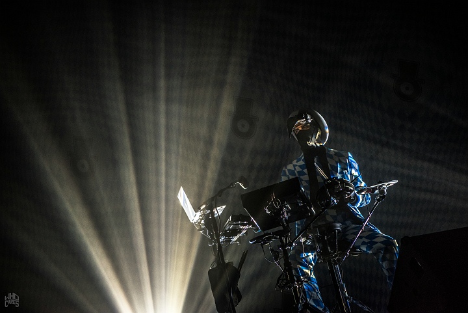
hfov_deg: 28.8
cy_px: 156
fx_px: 911
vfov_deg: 19.5
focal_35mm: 70
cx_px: 234
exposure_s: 1/80
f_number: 2.8
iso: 2000
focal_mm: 70
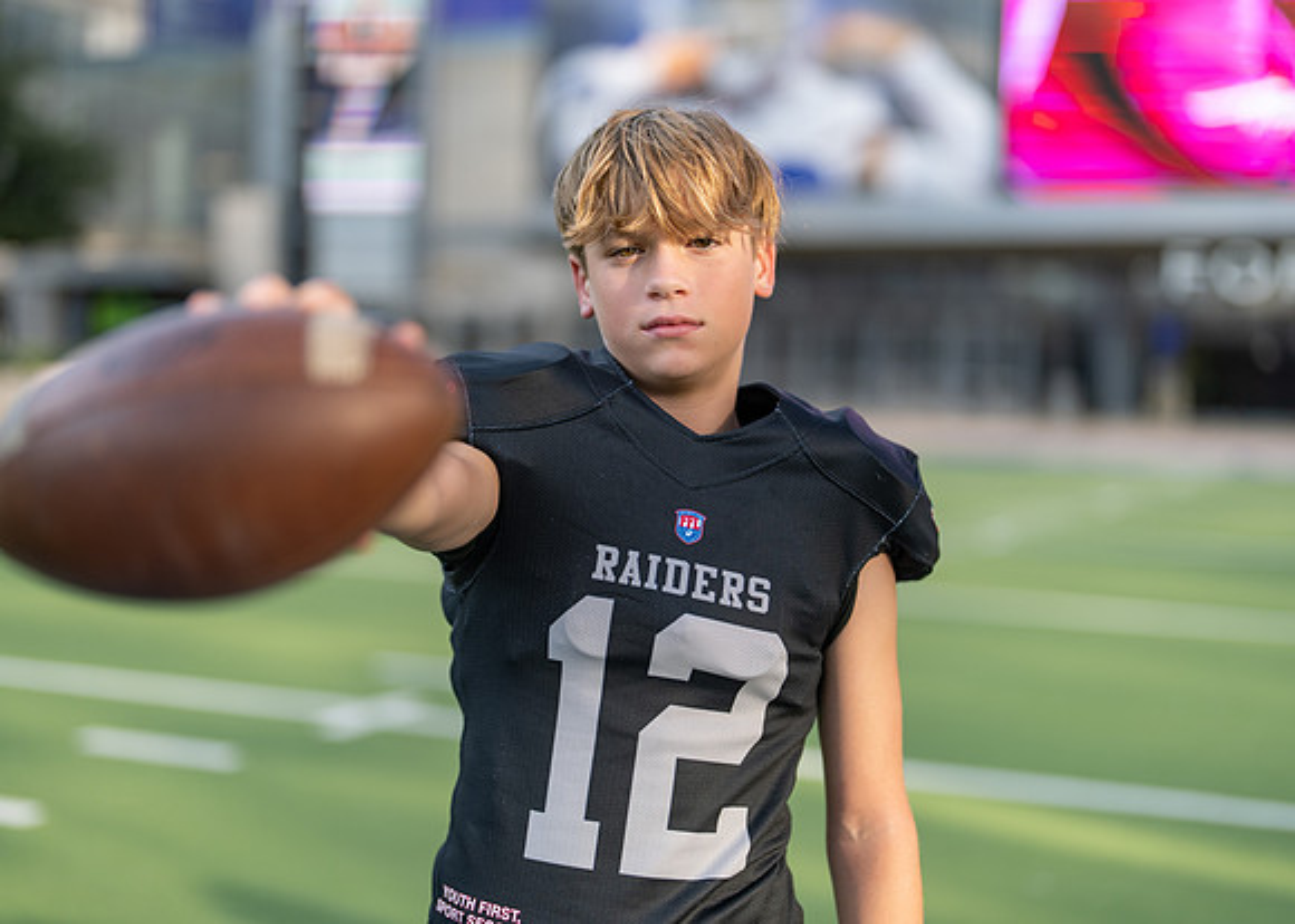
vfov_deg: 27.0
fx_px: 1926
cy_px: 462
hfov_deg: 37.2
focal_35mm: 52
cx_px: 648
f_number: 1.2
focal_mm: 50
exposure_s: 1/2500
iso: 100
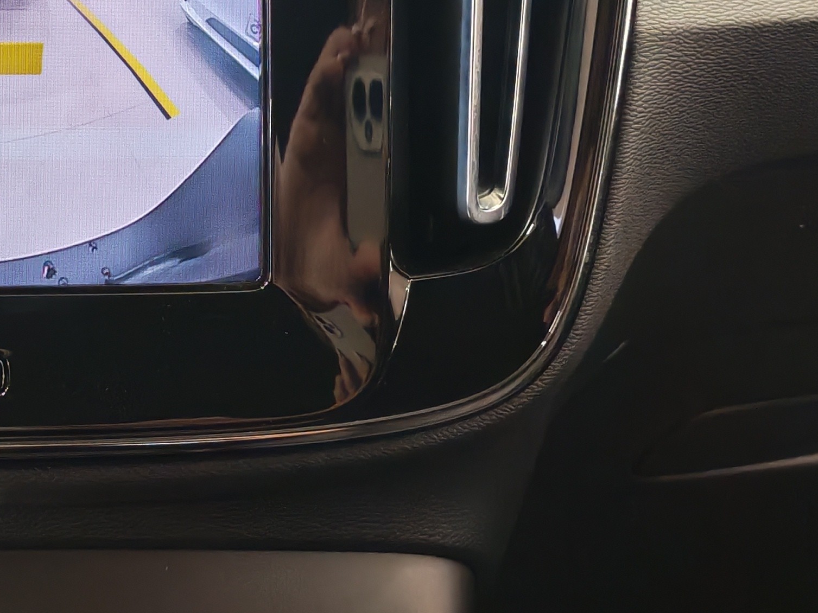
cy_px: 86
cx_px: -74
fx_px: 2056
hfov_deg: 21.4
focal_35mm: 87
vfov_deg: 16.8
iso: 2000
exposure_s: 1/50
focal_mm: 6.12
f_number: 1.9
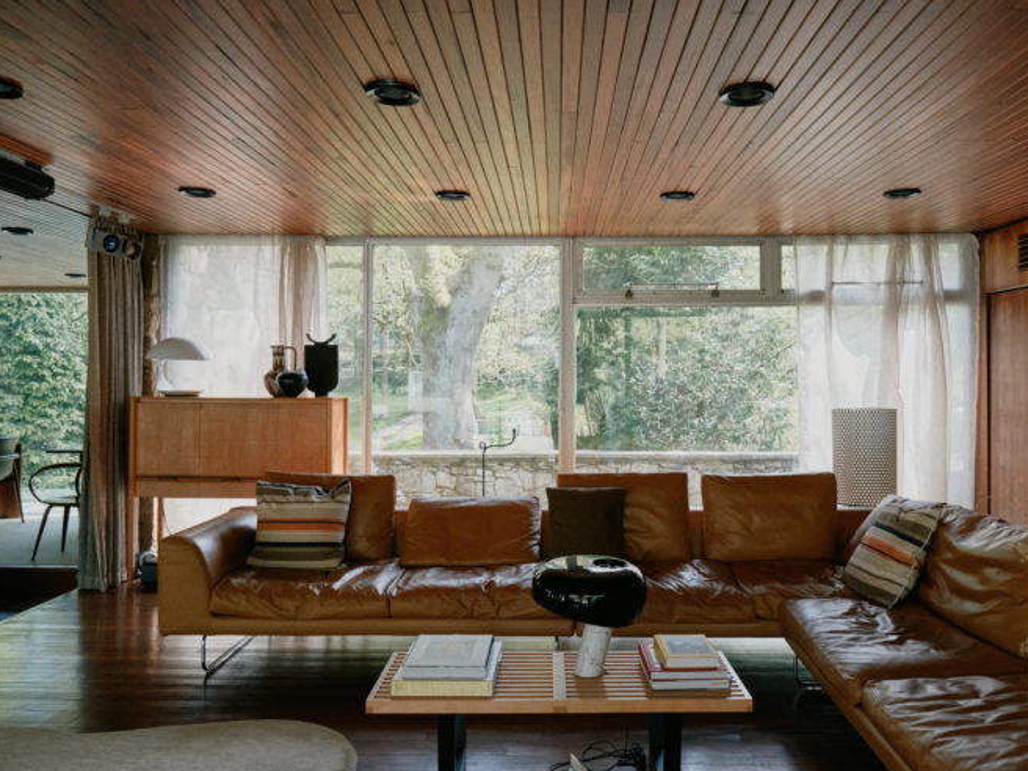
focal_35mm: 27
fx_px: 802
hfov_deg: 65.2
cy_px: 400
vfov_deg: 51.3
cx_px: 569
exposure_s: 1/250
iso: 1600
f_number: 6.4
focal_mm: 16
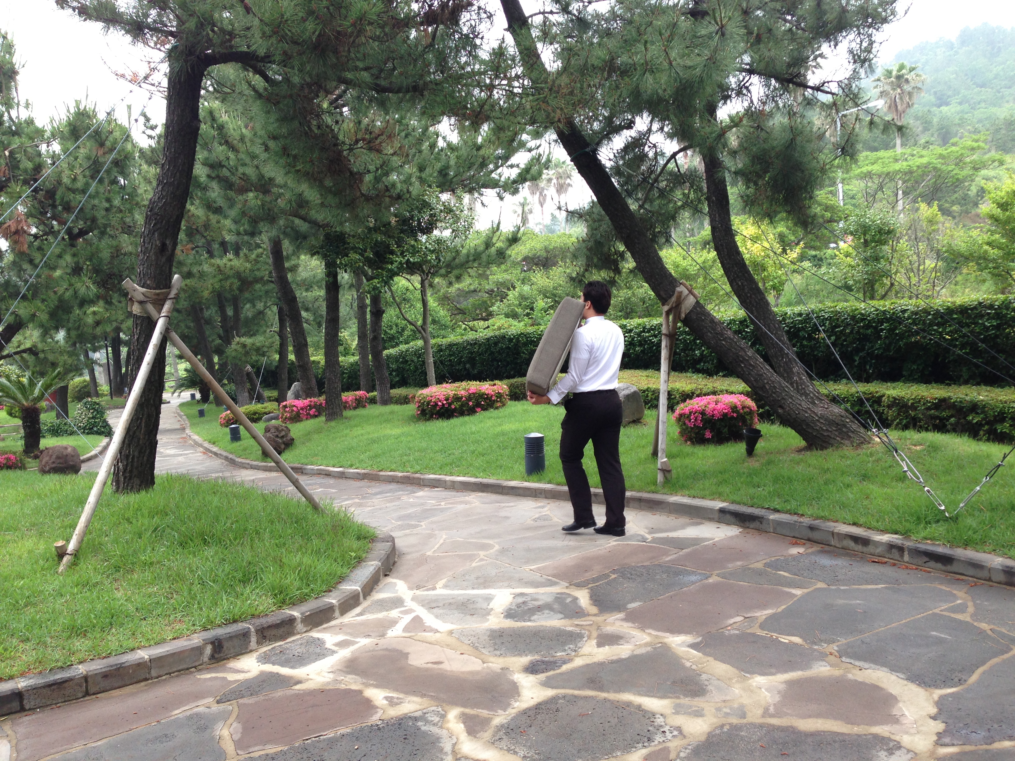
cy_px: 380
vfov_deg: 42.9
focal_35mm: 33
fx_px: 968
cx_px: 508
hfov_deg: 55.4
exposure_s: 1/308
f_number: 2.4
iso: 50
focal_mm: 4.13
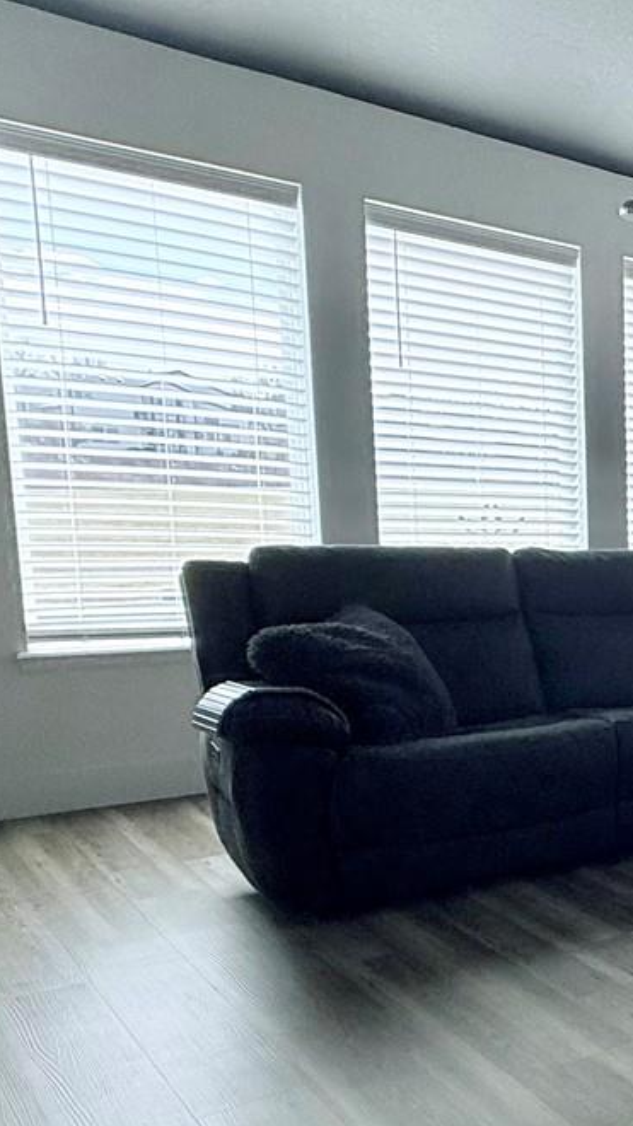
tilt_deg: -7.7
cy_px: 665
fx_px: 1105
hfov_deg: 20.8
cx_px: 1164
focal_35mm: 37
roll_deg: -3.1
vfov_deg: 53.7
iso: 50
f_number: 2.2
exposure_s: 1/388
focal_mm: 2.22
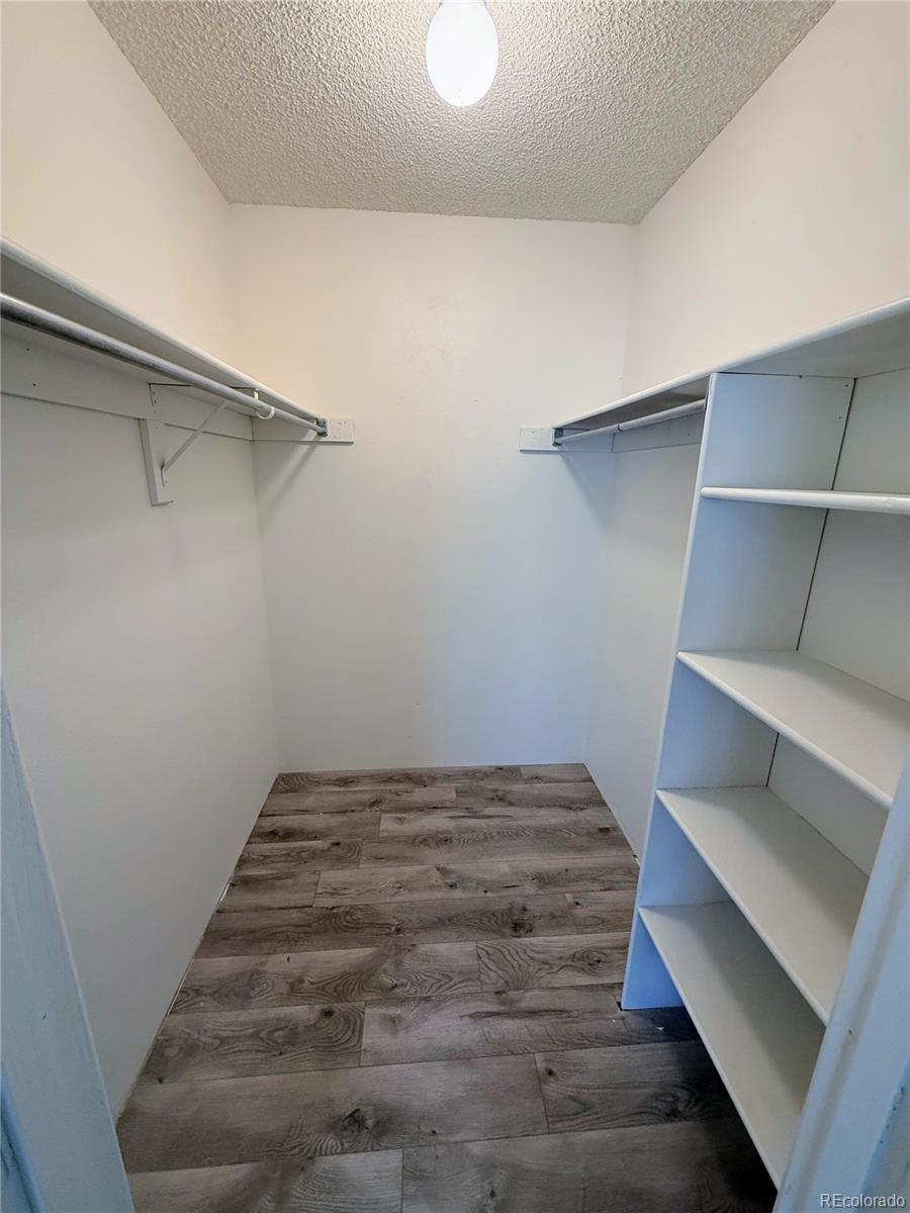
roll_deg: -1.1
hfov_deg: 85.7
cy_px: 606
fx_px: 491
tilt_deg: -14.7
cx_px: 455
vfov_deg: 102.1
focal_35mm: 14
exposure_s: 1/60
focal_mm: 2.22
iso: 200
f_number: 2.2
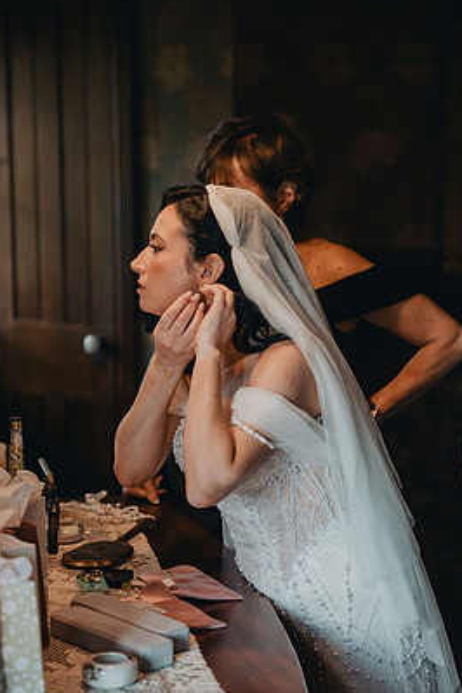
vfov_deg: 28.8
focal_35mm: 70
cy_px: 379
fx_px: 1347
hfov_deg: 19.5
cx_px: 214
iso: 1250
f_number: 2.8
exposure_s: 1/320
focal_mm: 62
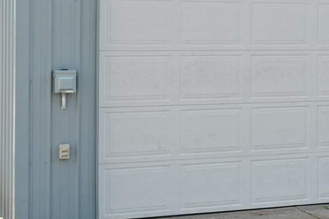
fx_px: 978
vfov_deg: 12.7
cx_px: 395
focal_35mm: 107
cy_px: 23
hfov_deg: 18.1
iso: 100
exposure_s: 1/30
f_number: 8
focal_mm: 20
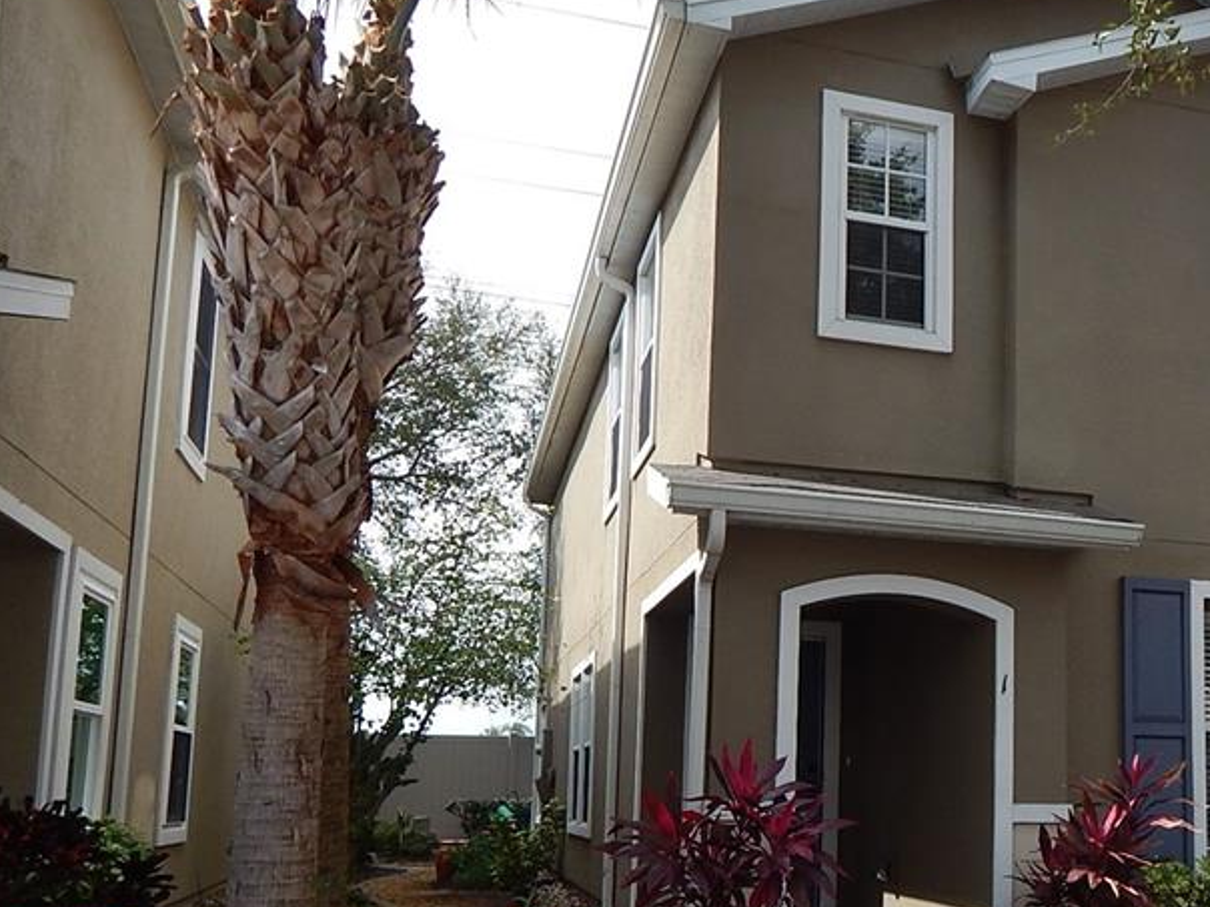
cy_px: 643
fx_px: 1363
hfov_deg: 46.2
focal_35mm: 39
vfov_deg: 36.2
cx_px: 908
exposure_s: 1/1000
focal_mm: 4
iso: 125
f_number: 3
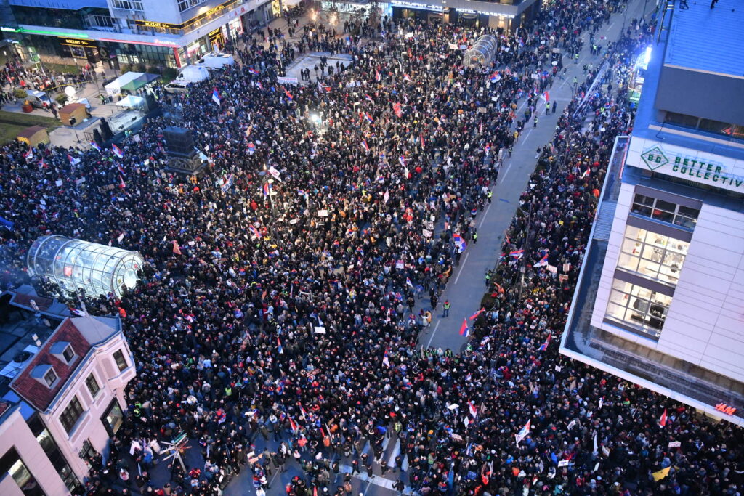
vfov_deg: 42.3
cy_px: 248
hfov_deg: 60.3
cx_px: 372
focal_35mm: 31
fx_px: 641
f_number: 3.5
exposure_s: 1/80
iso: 4000
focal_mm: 31
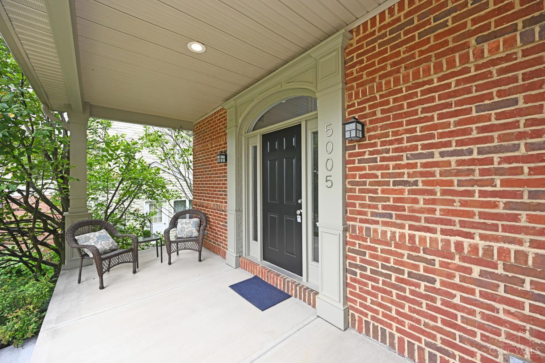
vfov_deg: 81.2
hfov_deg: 104.3
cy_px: 182
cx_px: 272
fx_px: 212
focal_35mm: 14
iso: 200
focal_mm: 14
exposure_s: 1/125
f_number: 5.6
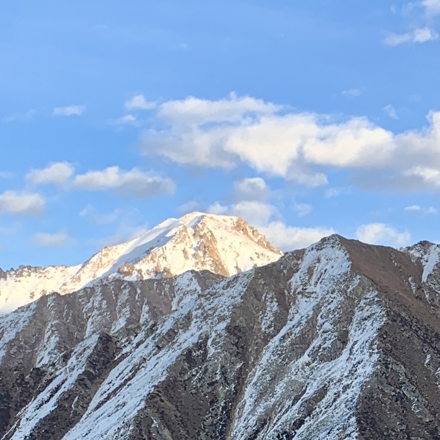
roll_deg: -1.7
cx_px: 432
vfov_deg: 16.1
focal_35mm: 108
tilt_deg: +7.0
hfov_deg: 15.8
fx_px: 1553
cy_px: 290
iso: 25
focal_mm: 4.25
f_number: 1.8
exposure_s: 1/954
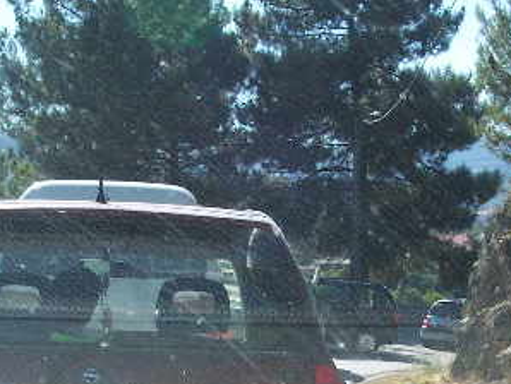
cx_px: 343
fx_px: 1507
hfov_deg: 19.2
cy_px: 321
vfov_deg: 14.4
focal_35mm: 102
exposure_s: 1/350
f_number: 4.8
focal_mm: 8
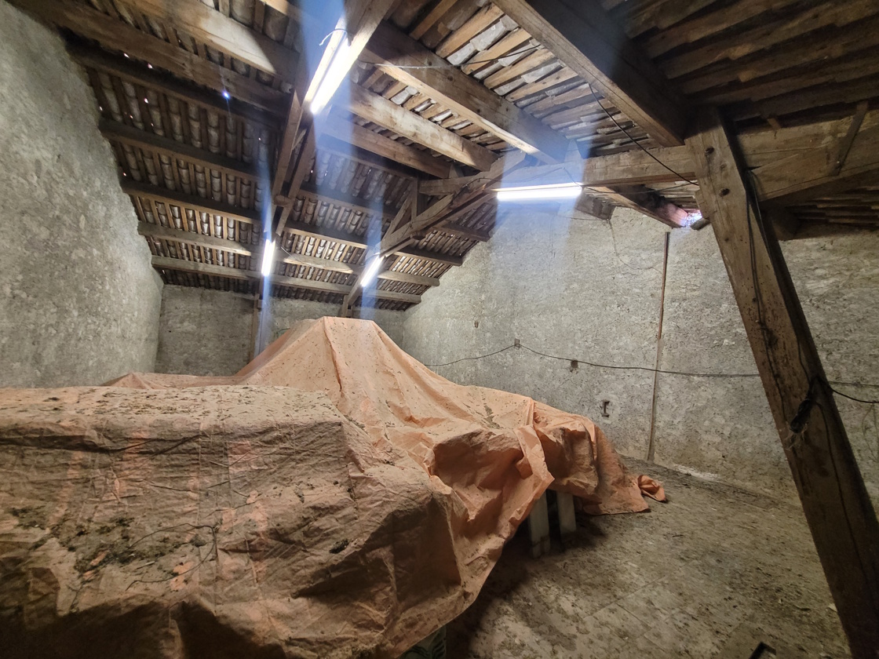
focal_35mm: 13
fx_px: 330
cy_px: 330
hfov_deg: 106.2
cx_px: 440
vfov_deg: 89.9
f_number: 2.2
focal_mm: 1.74
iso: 640
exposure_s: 1/25
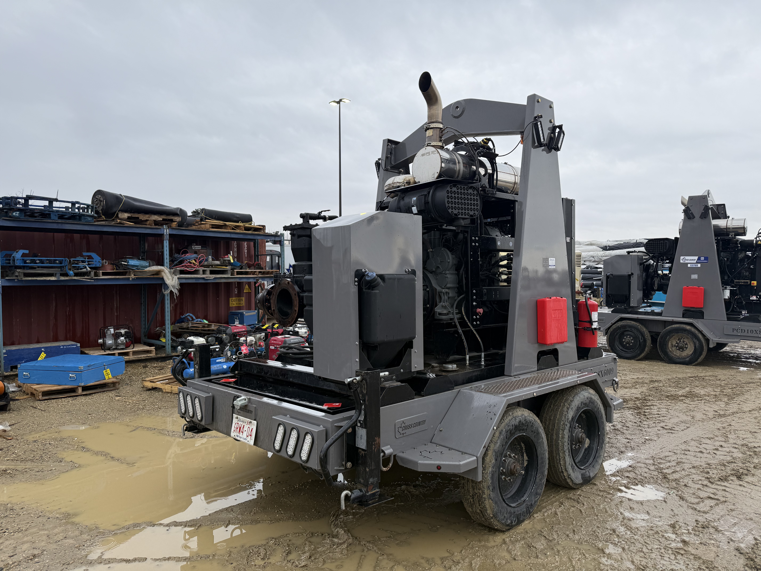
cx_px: 380
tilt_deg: -1.0
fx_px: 528
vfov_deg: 56.8
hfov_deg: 71.6
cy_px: 286
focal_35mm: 24
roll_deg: +1.0
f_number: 1.78
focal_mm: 6.76
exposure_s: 1/1464
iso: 80
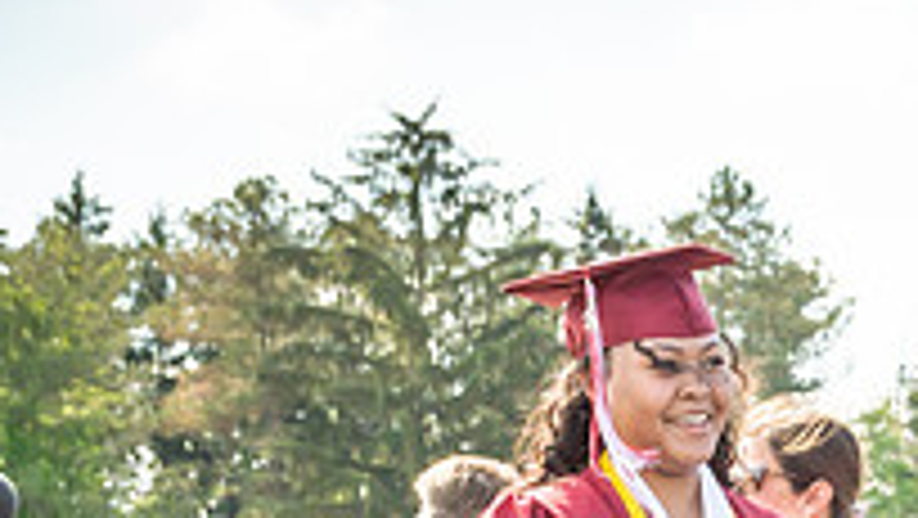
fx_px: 3678
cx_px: 1006
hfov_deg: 13.9
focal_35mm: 151
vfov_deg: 7.7
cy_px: 991
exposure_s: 1/500
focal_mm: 29
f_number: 7.1
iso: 200
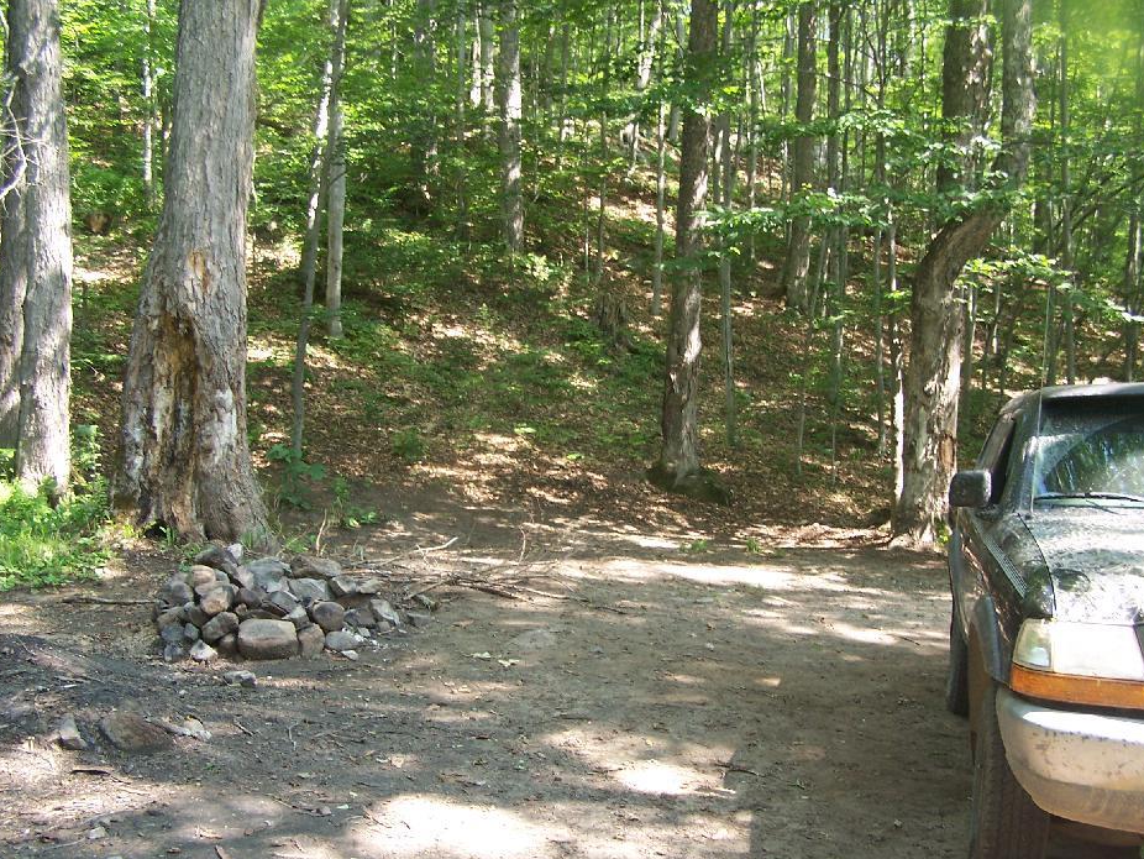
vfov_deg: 34.3
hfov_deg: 44.7
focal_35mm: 42
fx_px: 1388
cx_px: 628
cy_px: 473
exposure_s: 1/60
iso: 100
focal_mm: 6.3
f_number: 2.8
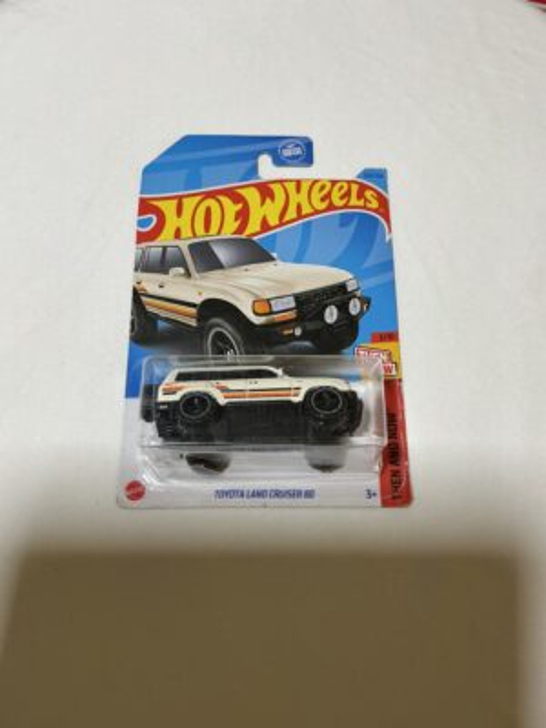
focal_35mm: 29
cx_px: 273
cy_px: 364
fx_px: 610
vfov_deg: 61.7
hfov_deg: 48.2
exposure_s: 1/60
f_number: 1.8
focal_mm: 3
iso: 100
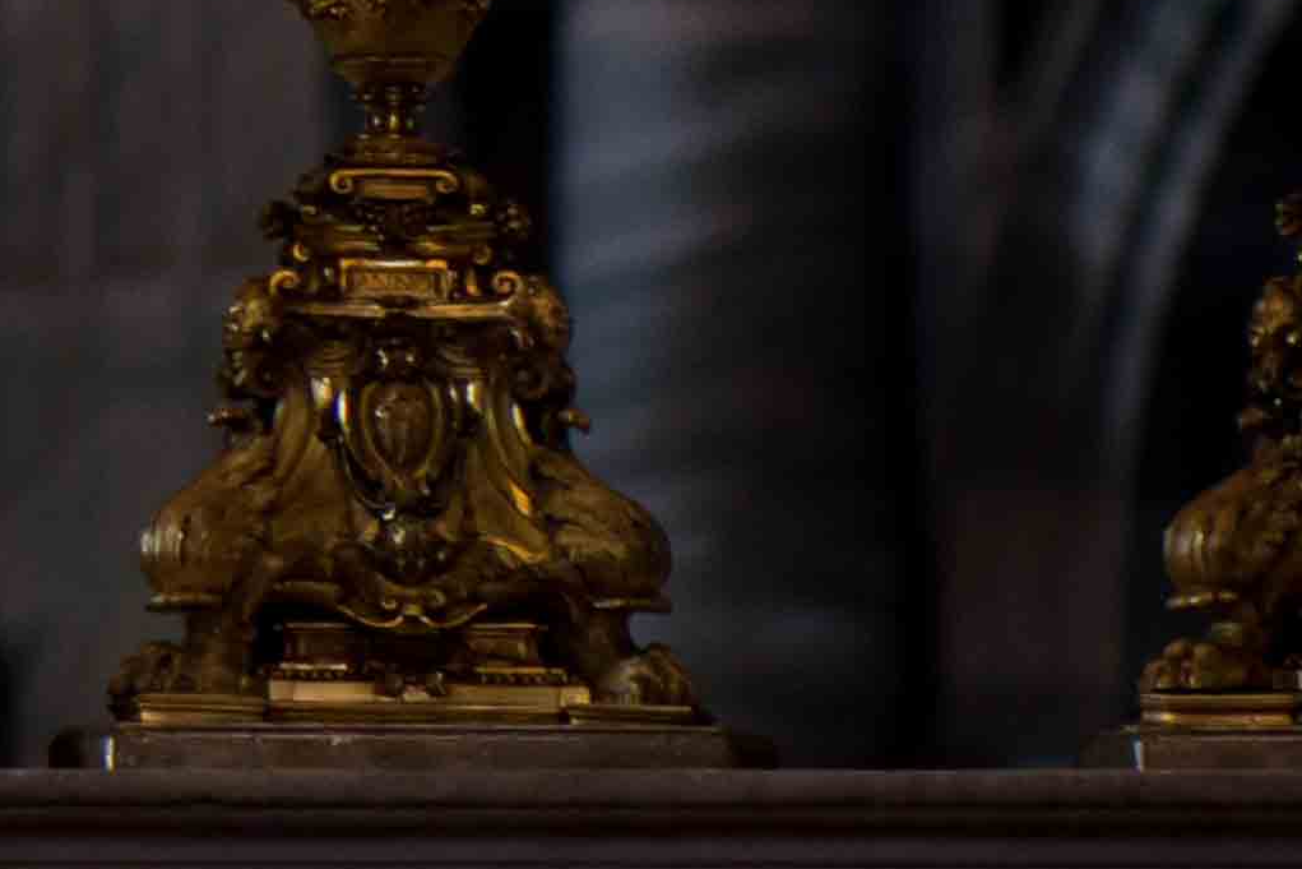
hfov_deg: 2.7
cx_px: -2084
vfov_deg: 1.8
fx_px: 27380
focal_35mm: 757
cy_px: -1358
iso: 400
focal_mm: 105
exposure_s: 1/30
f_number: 2.8
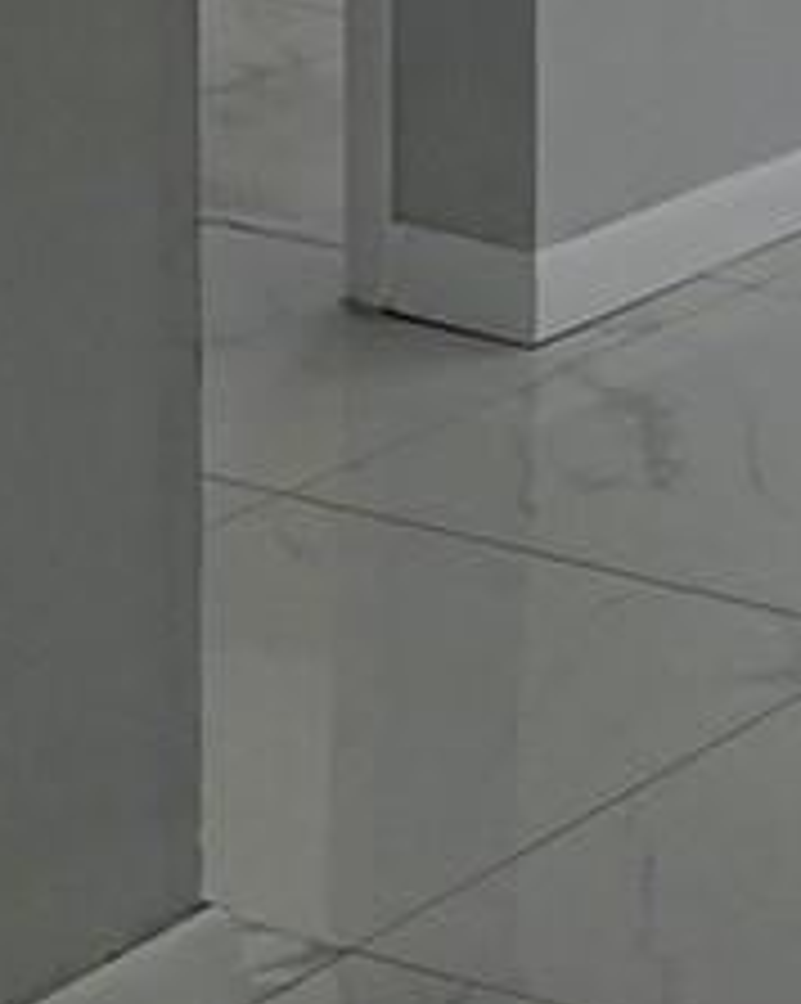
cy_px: -477
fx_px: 4777
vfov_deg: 11.5
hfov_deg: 8.4
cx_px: 2246
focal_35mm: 161
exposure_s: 1/1799
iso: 80
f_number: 1.8
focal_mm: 5.4
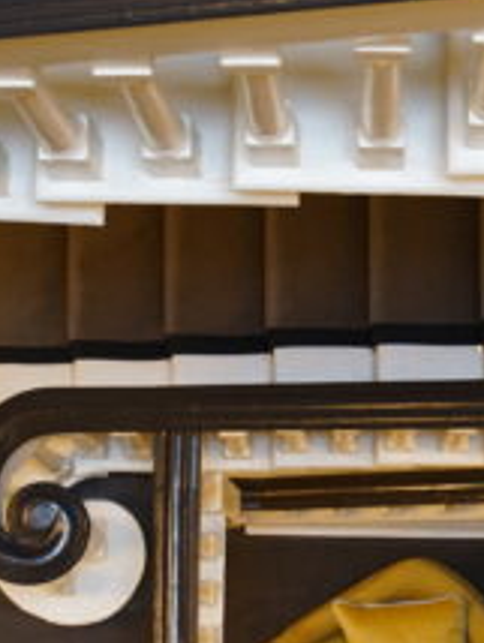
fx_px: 2996
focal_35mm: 161
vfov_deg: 12.3
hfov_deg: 9.1
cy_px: 380
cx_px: 661
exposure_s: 1/10
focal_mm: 35
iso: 320
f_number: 5
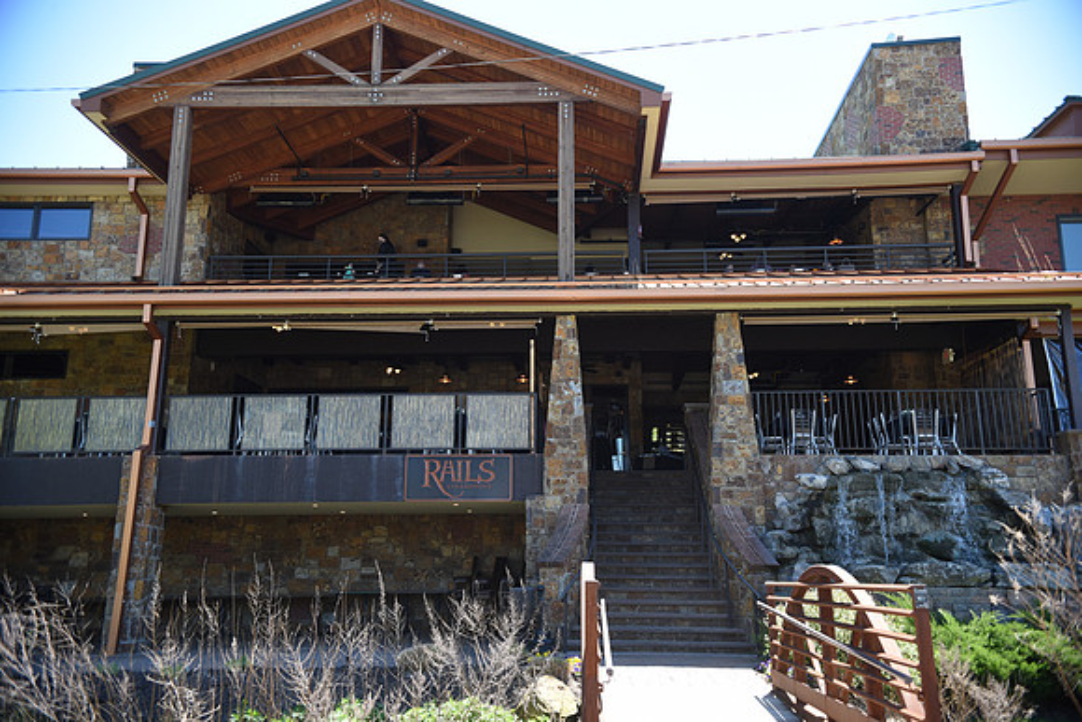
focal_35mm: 31
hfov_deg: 60.3
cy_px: 361
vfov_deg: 42.3
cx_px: 541
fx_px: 932
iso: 320
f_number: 5.6
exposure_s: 1/250
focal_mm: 31
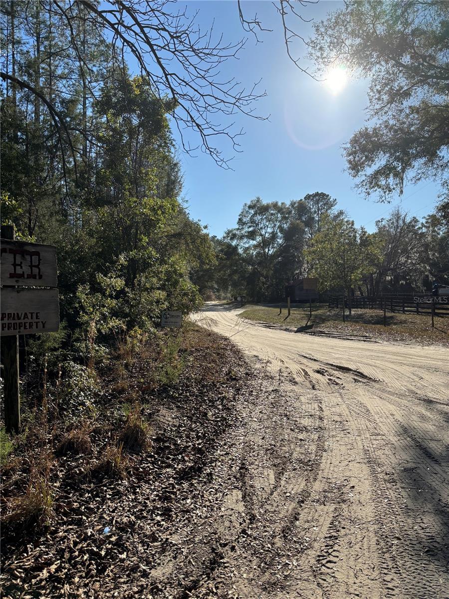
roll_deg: +0.5
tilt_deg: +0.1
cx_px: 224
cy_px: 300
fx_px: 450
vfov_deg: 67.3
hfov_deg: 53.1
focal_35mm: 26
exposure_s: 1/4425
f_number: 1.6
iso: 50
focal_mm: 5.96
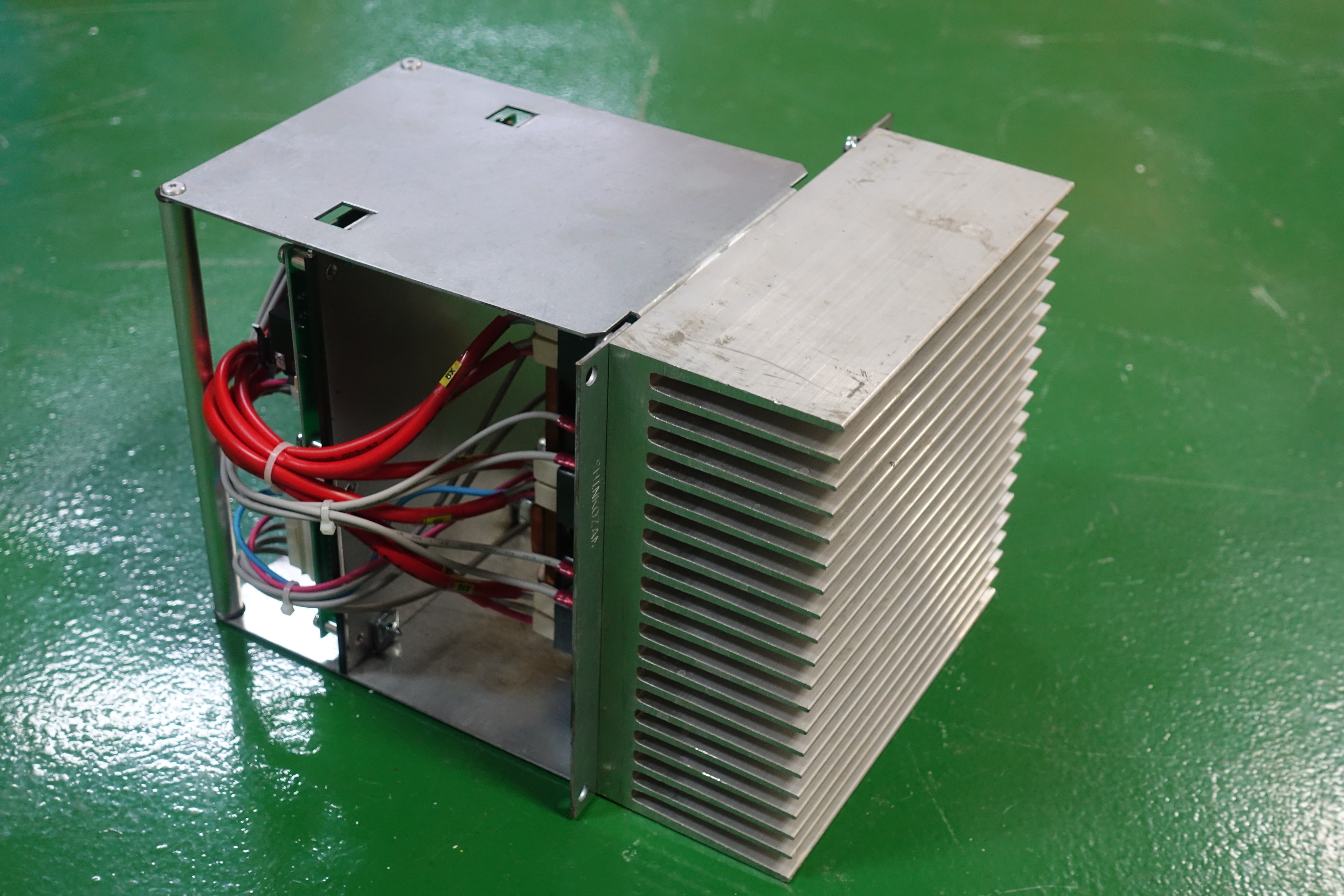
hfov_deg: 41.1
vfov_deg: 28.1
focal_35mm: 48
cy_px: 448
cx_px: 672
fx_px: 1792
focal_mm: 17.49
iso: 800
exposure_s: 1/20
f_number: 2.8
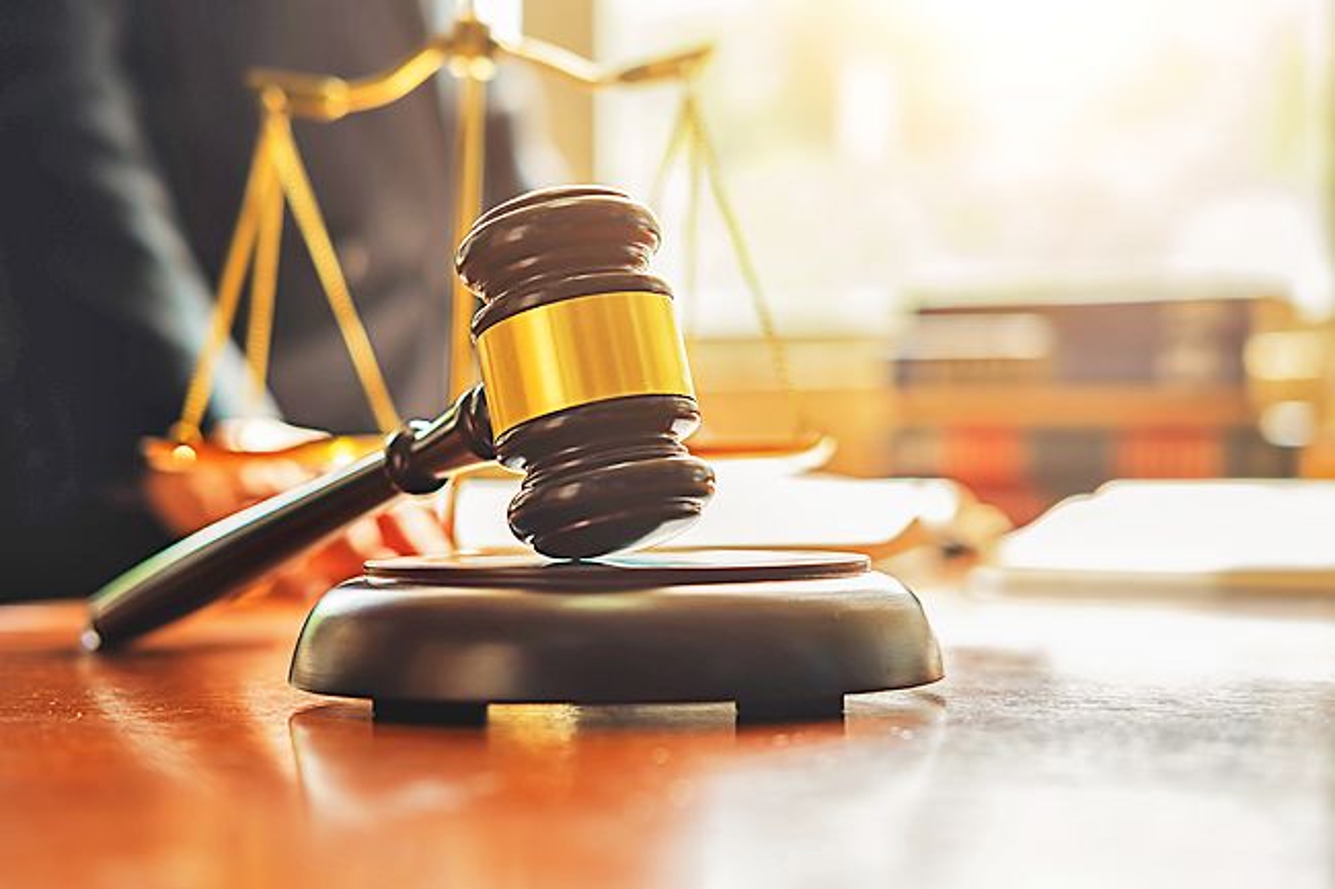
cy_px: 444
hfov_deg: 37.5
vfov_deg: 25.5
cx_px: 668
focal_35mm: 53
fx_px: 1965
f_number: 2.8
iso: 200
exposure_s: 1/125
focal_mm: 35
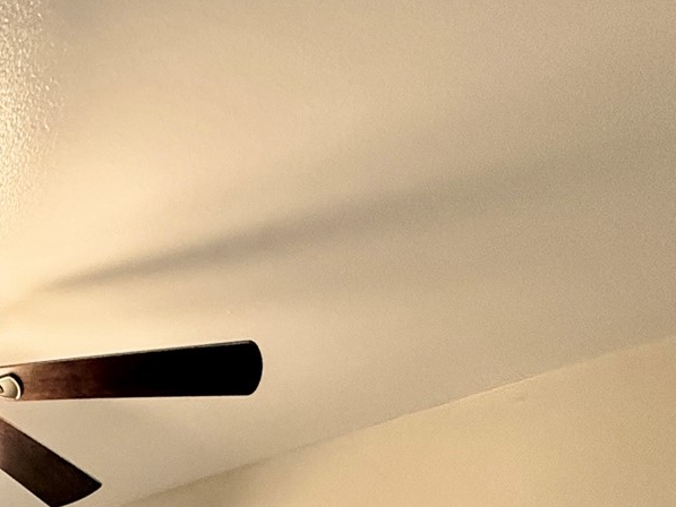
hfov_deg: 32.3
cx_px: -149
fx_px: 938
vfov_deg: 22.2
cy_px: 844
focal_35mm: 48
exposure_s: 1/120
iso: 400
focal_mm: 2.22
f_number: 2.2
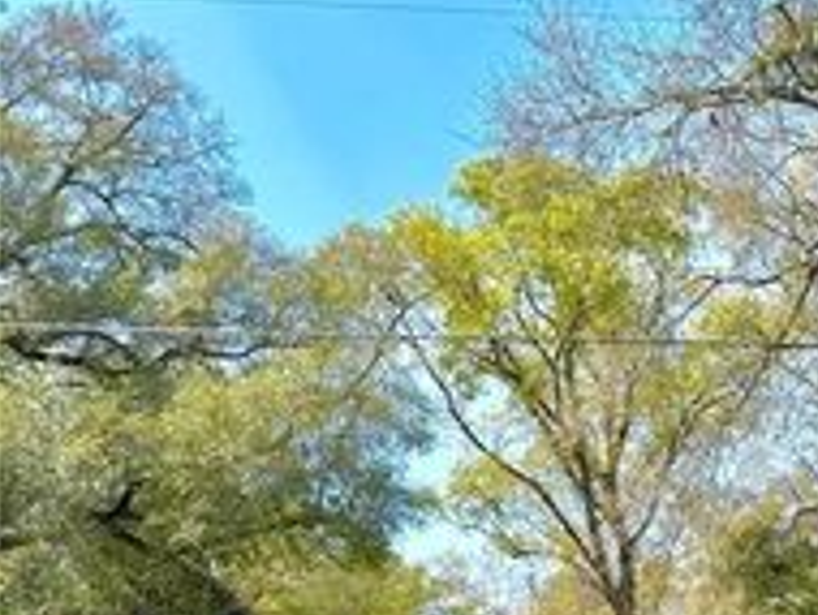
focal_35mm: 63
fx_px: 1491
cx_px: 1072
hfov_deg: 26.1
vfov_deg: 22.6
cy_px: 587
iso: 80
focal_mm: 6.76
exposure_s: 1/2703
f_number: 1.78
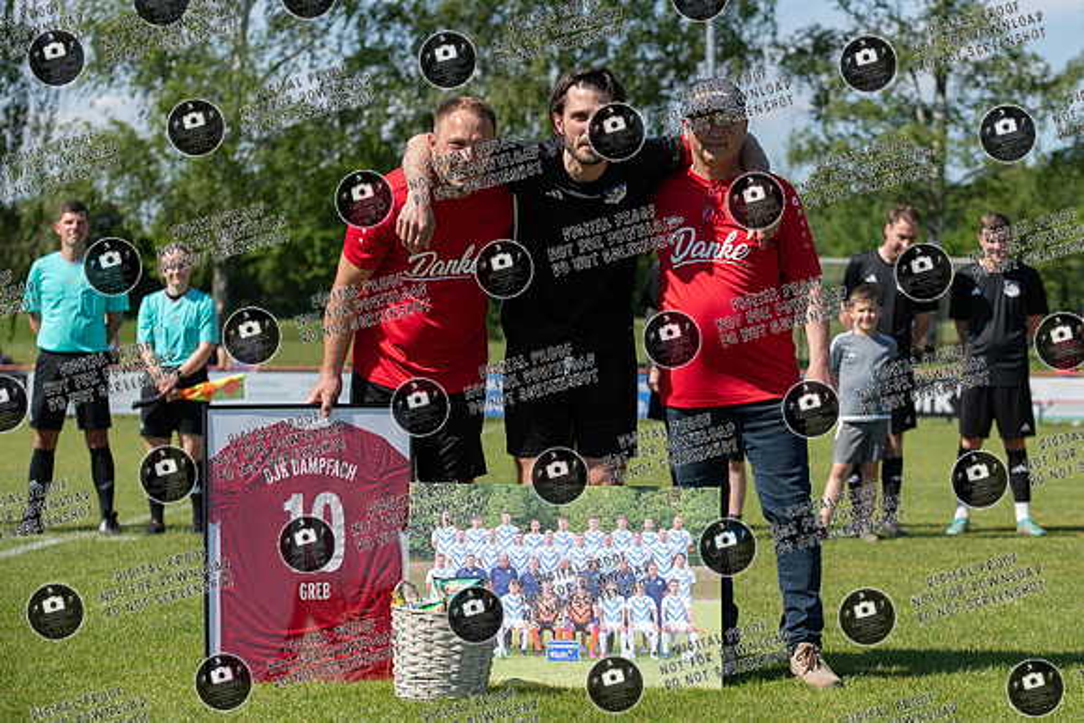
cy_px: 305
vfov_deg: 13.5
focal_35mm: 101
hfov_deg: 20.1
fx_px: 3054
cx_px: 643
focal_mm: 85
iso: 140
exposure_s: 1/800
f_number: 4
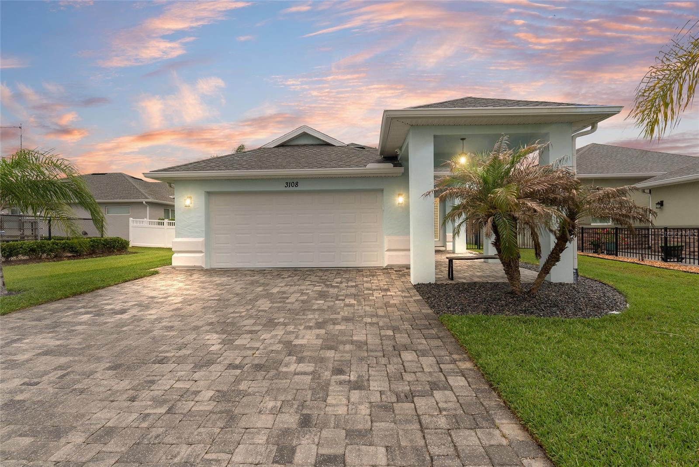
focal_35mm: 18
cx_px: 350
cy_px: 234
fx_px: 350
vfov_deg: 67.4
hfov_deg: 90.0
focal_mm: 18
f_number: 9
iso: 80
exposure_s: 1/30
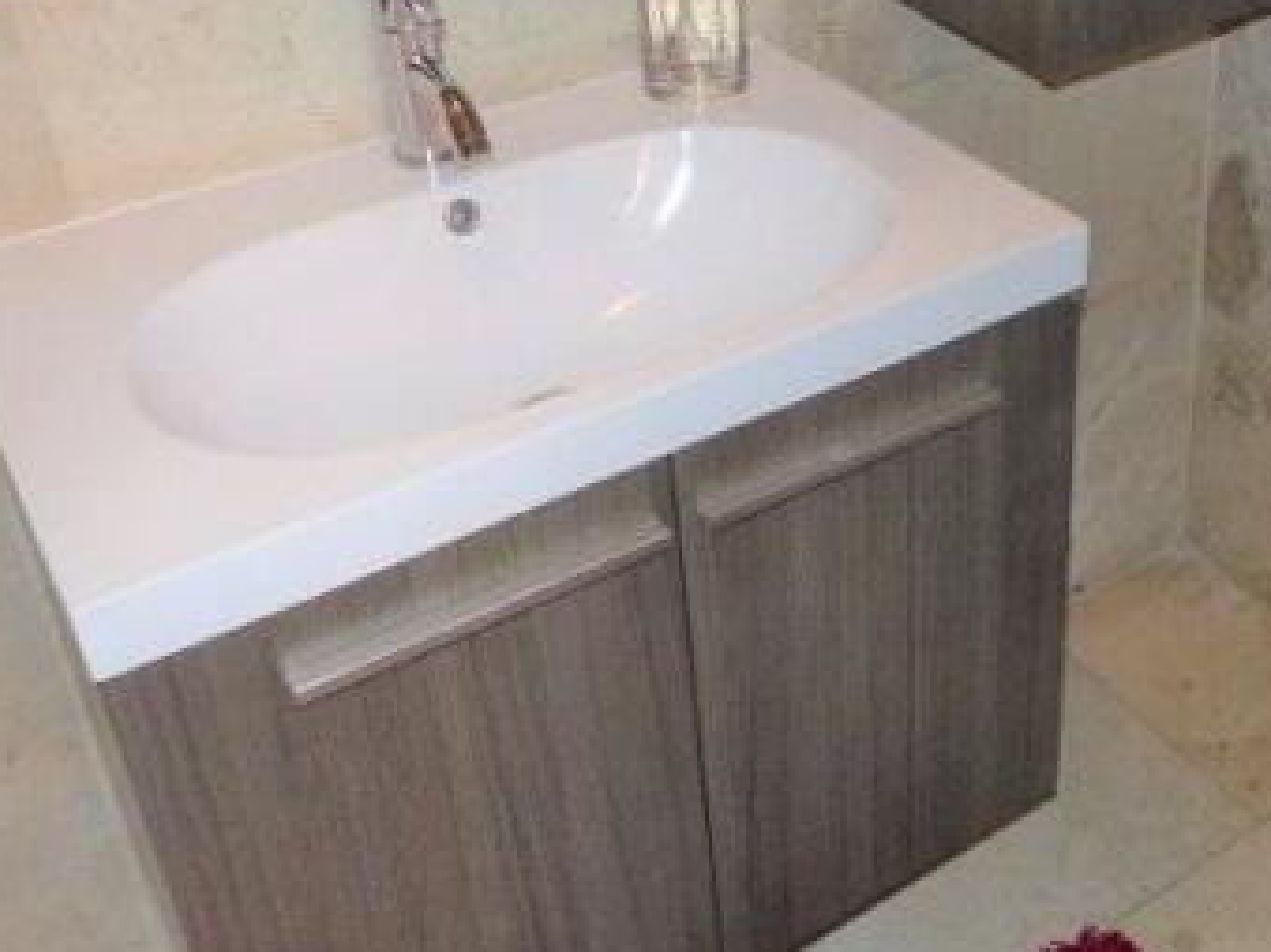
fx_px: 1578
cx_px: 950
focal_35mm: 43
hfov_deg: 42.5
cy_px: 231
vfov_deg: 32.9
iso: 400
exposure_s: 1/60
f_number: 2.8
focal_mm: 4.5
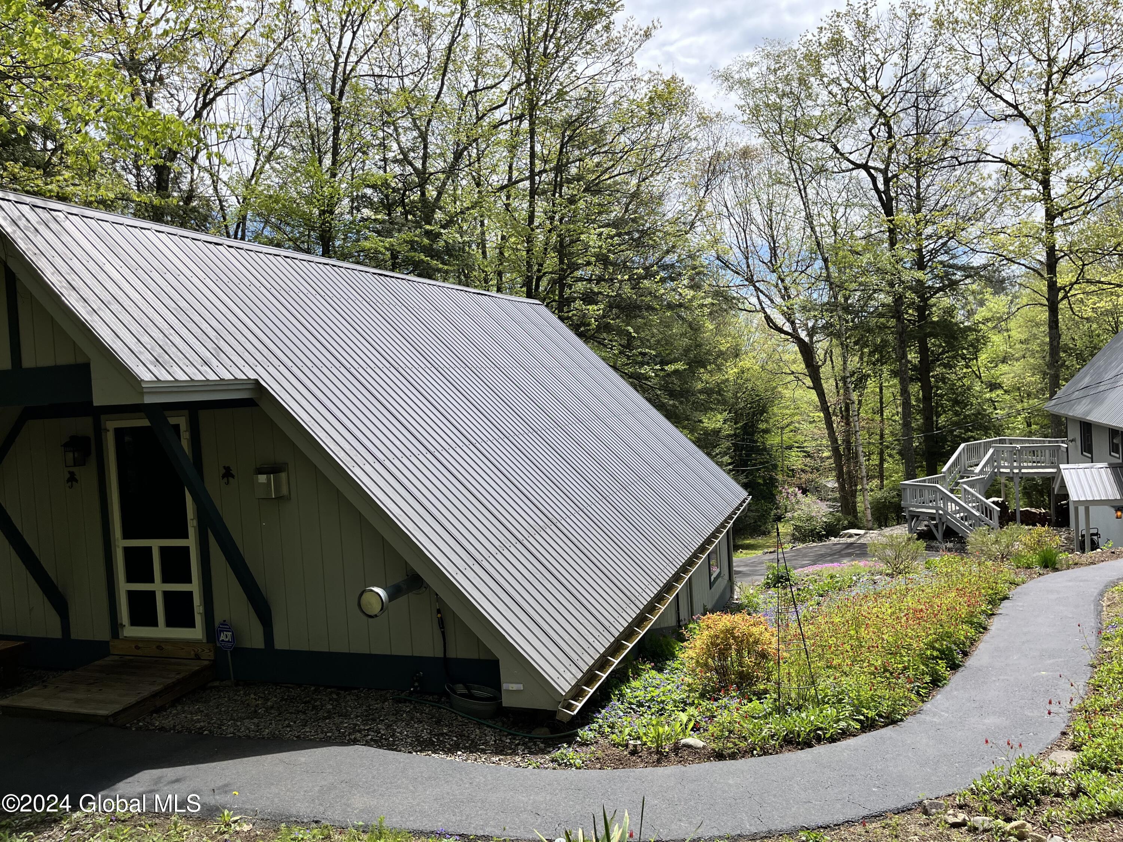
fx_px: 843
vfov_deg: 53.1
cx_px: 562
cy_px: 421
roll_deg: +3.3
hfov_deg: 67.3
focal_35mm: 26
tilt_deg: -2.9
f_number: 1.6
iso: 50
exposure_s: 1/3215
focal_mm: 5.1
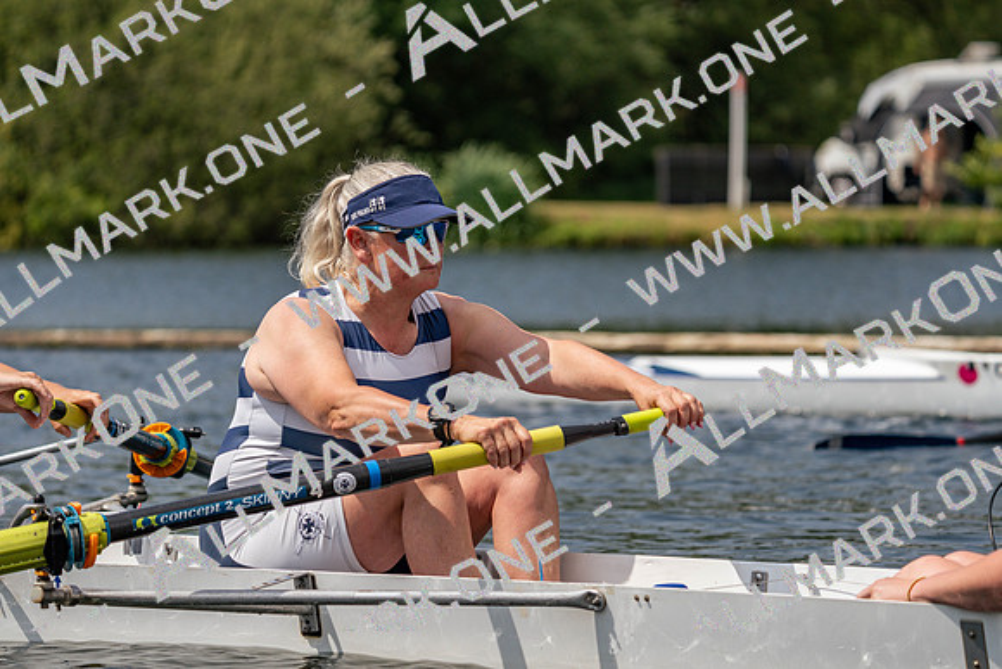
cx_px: 501
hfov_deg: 10.3
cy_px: 334
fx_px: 5568
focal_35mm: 200
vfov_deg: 6.9
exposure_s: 1/1600
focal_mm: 200
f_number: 5.6
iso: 160
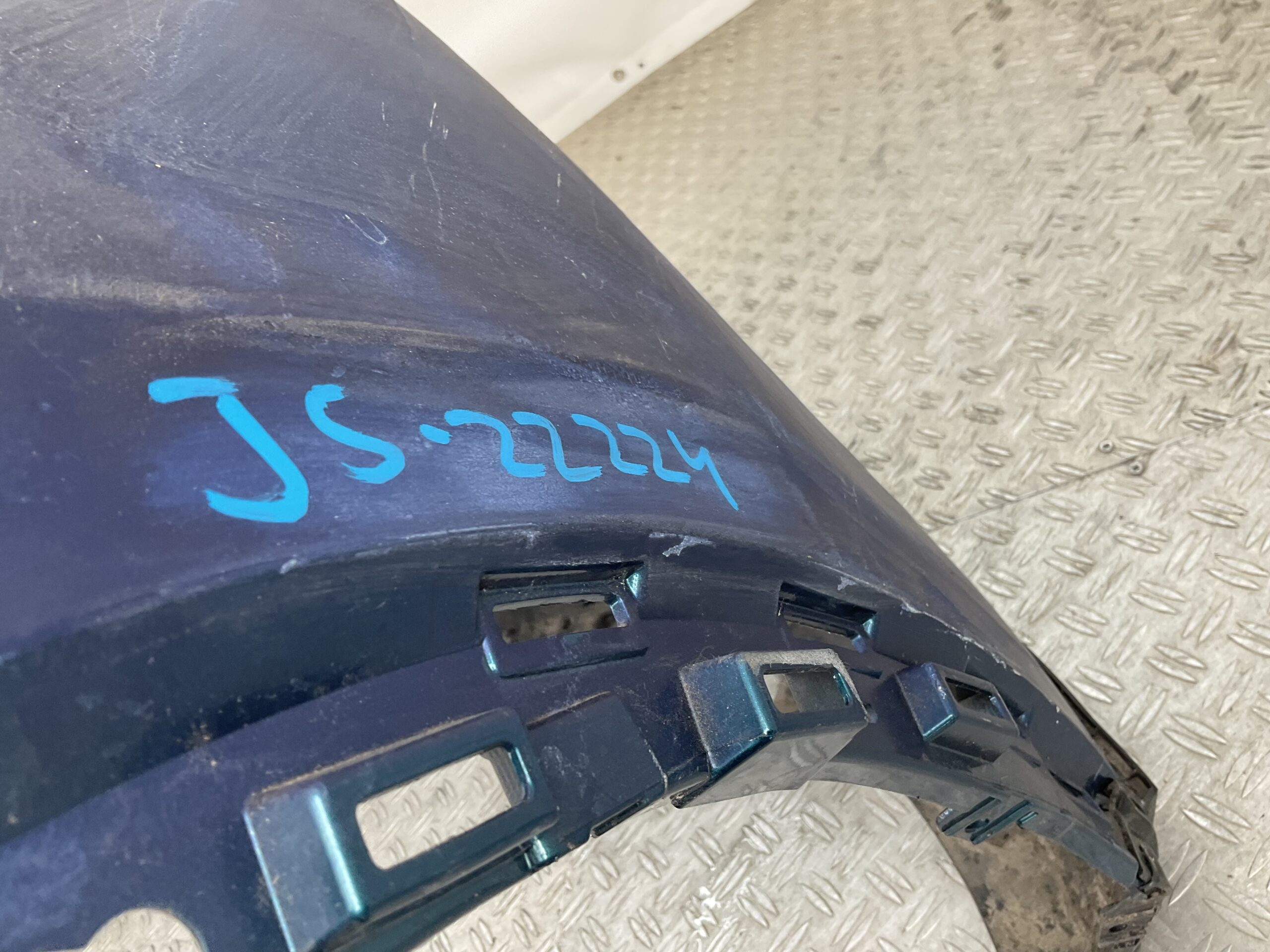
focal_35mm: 29
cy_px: 476
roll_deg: +44.6
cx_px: 635
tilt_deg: -33.9
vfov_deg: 48.2
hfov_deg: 61.7
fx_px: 1064
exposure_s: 1/100
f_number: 1.8
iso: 32
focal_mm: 3
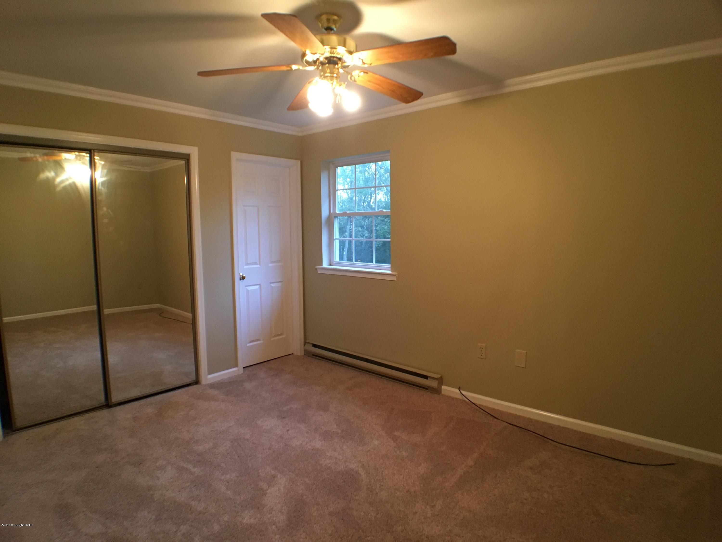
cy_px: 271
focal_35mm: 29
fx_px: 605
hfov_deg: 61.7
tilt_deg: -4.7
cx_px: 361
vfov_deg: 48.2
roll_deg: +0.0
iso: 200
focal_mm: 4.15
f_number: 2.2
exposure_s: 1/24
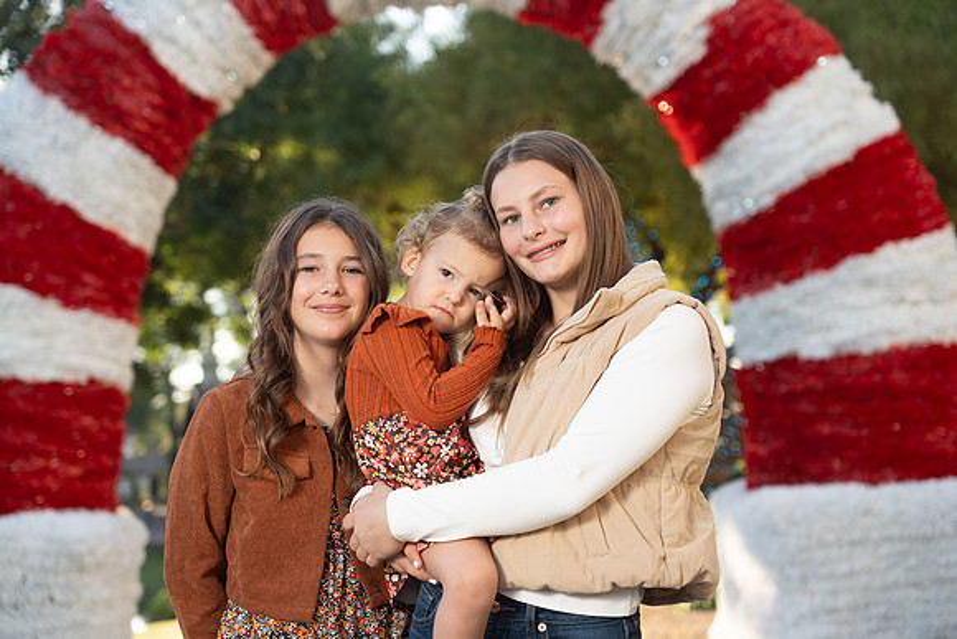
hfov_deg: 28.1
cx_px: 478
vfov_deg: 18.9
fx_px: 1914
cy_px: 320
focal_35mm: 72
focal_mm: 72
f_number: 4
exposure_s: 1/200
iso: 160
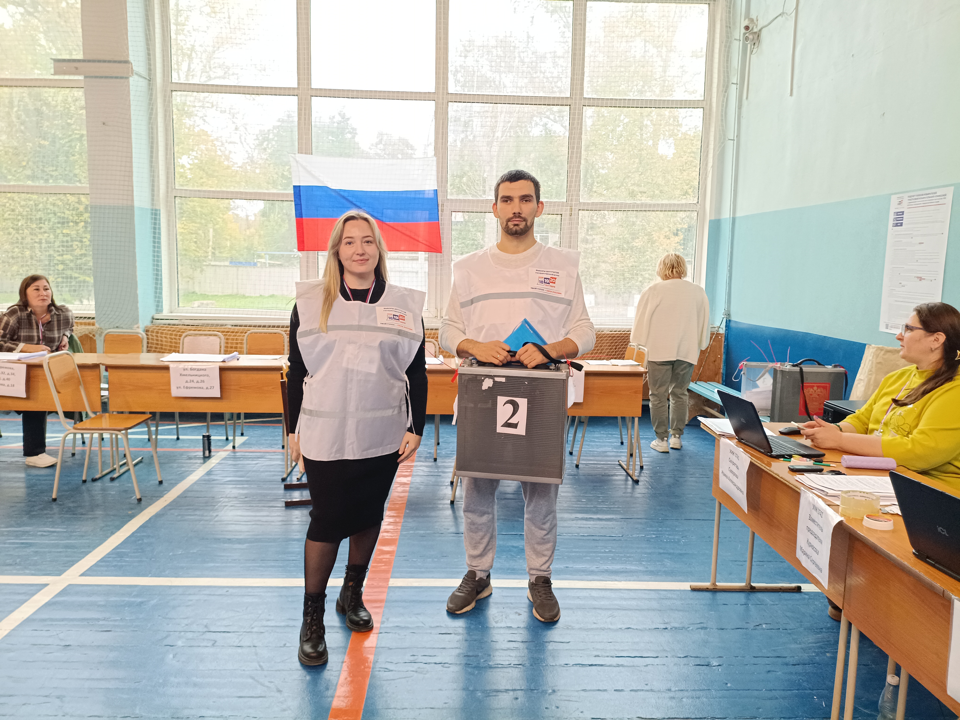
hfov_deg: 67.3
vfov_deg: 53.1
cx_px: 480
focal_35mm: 26
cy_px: 360
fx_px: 721
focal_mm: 4.94
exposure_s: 1/101
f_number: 1.5
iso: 186
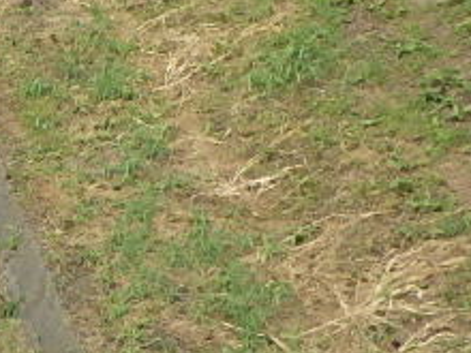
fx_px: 2218
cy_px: 79
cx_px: -437
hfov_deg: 11.1
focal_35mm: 163
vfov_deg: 9.1
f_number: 4.2
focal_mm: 5
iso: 125
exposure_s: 1/640
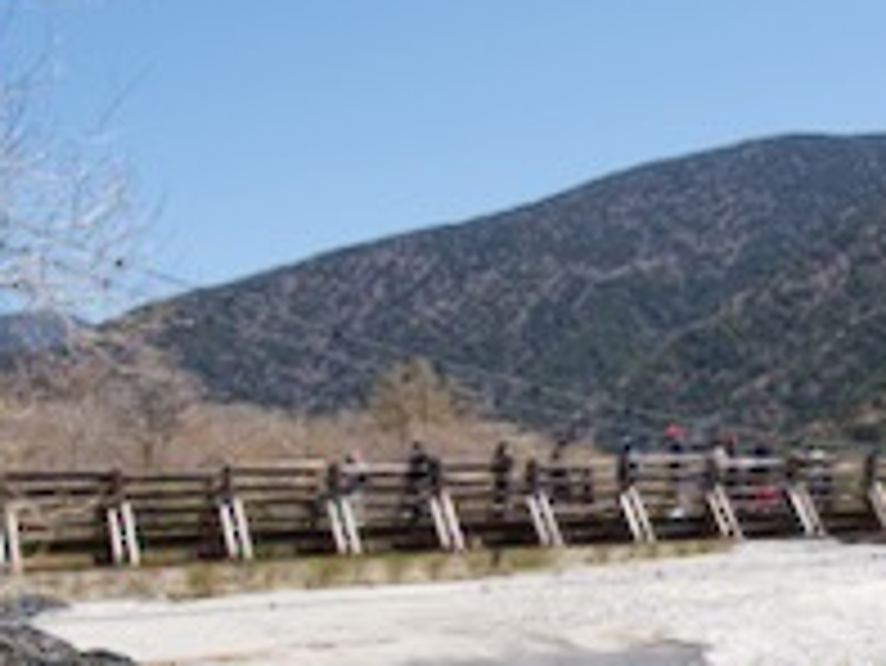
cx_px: 738
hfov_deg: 30.7
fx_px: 1562
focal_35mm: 61
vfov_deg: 23.9
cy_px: 464
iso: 100
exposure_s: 1/160
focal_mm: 4.5
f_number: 8
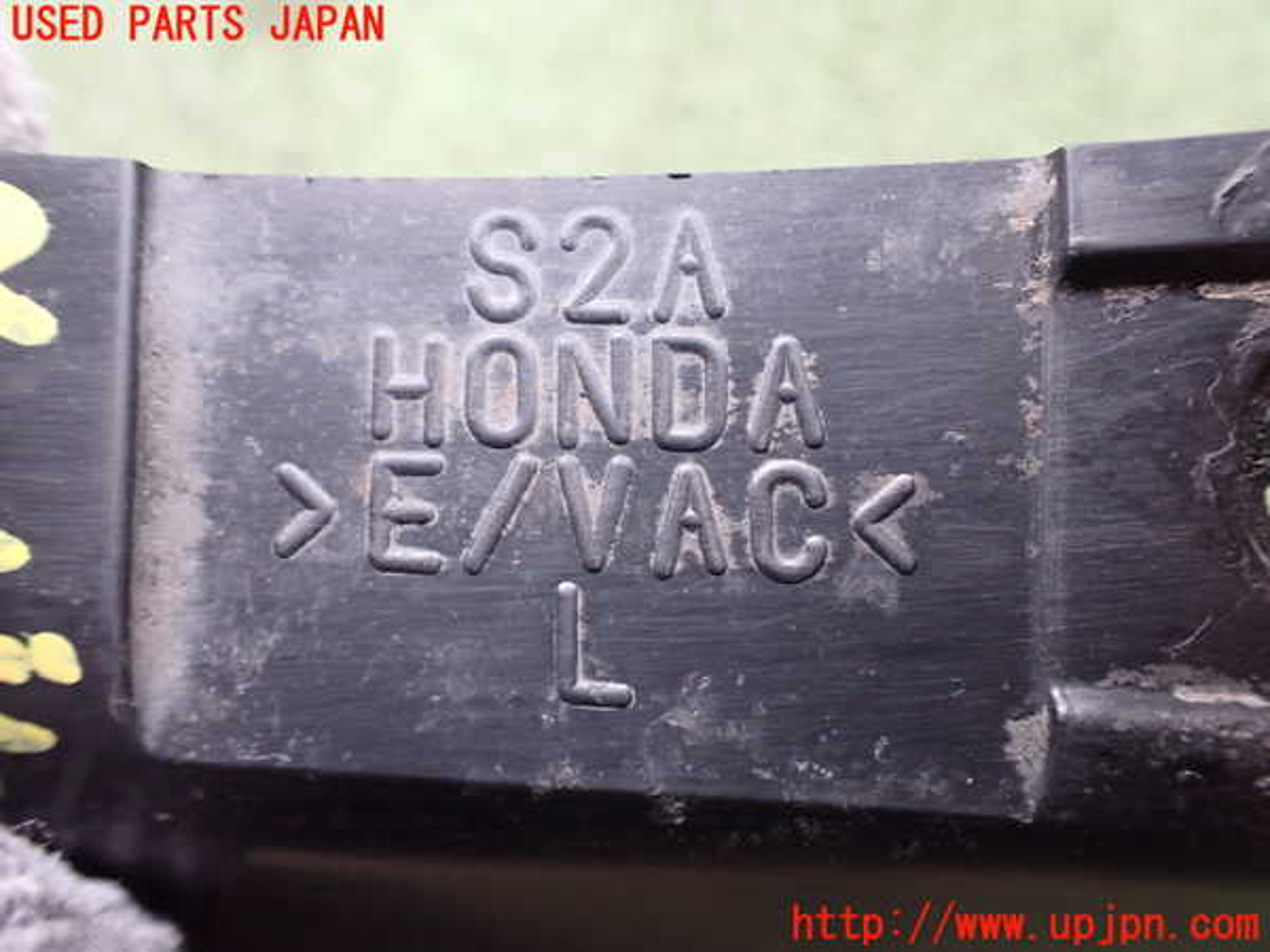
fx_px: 1101
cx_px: 635
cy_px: 476
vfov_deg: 46.8
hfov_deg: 60.0
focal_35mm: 30
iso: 800
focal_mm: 5.4
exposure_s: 1/60
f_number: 2.3
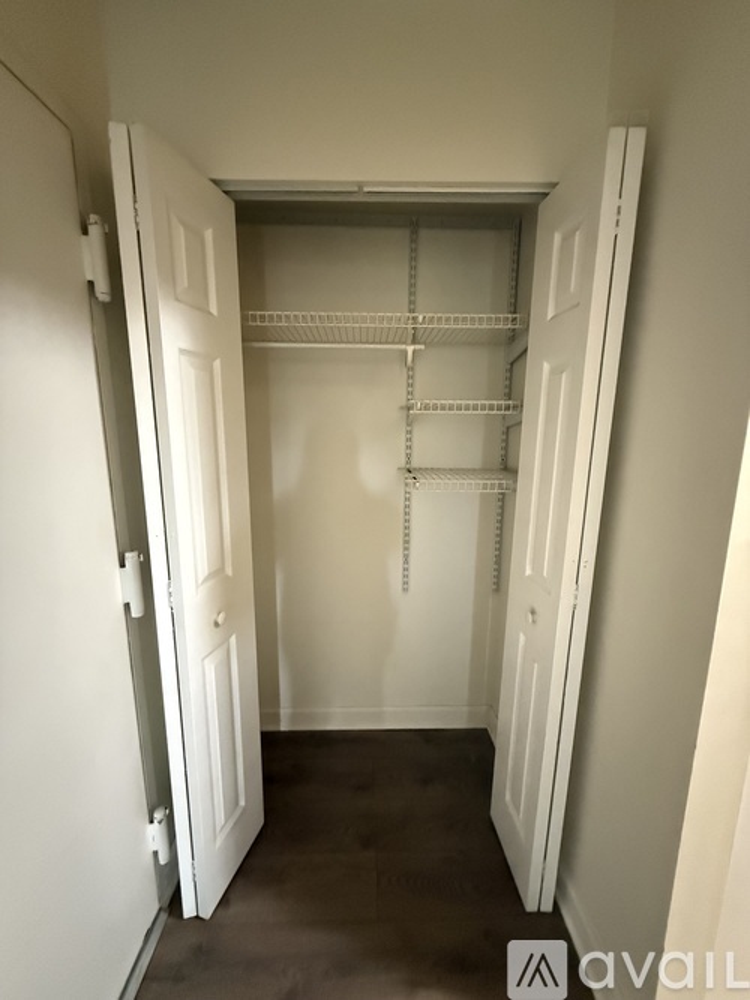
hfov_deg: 85.7
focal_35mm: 14
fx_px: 405
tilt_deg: -8.9
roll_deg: -1.3
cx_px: 375
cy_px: 500
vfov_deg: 102.1
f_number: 2.2
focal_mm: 2.22
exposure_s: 1/60
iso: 1250
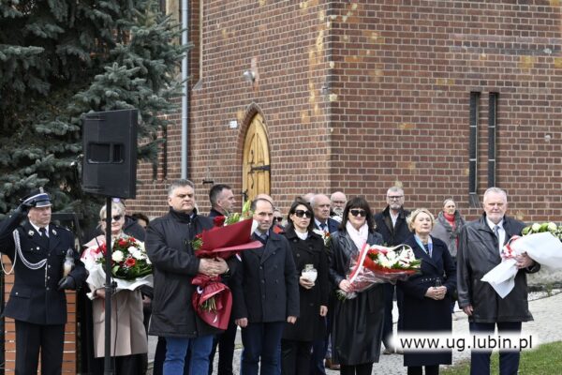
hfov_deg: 18.3
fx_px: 1748
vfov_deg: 12.2
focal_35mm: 112
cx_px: 281
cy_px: 188
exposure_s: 1/250
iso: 140
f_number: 5.6
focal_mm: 75
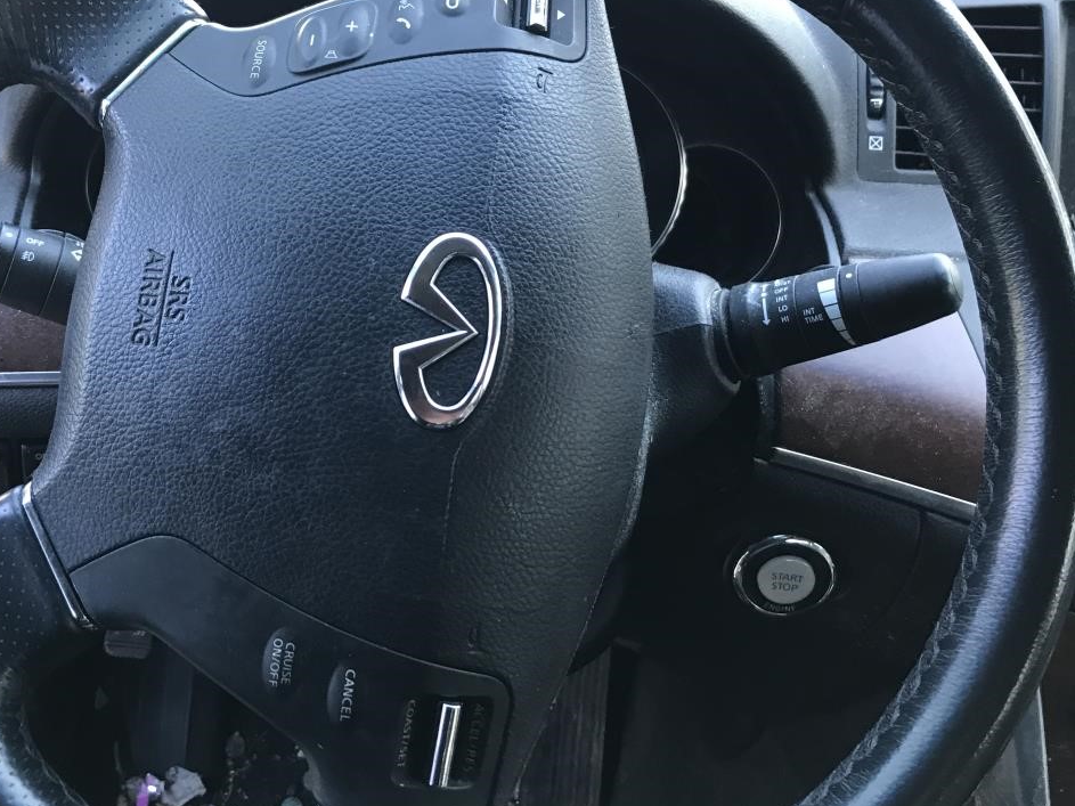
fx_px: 1180
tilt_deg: -29.0
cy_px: 320
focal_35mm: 38
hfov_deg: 48.6
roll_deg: -2.5
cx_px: 422
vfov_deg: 37.6
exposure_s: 1/30
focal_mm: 3.99
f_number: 1.8
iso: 40
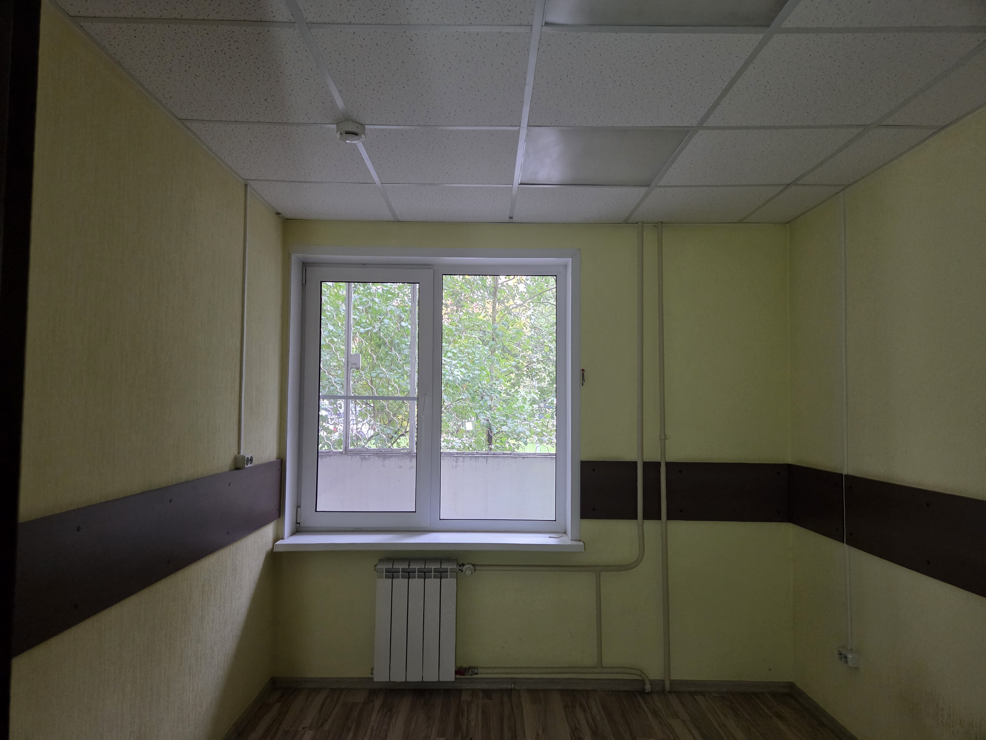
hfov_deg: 73.9
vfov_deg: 58.9
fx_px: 655
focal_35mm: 23
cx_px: 493
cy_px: 370
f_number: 1.8
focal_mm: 5.4
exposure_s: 1/100
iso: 640
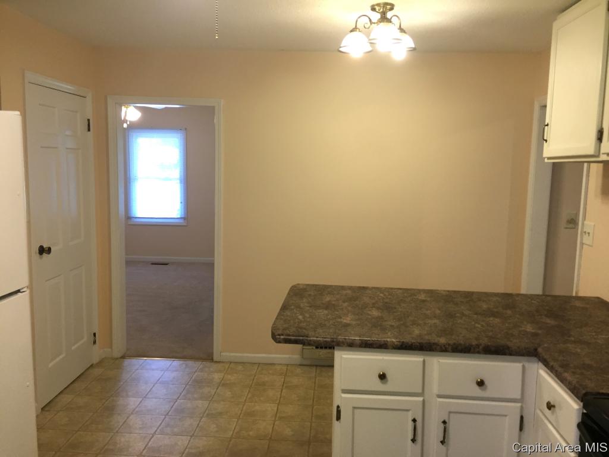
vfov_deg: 48.2
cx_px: 304
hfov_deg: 61.7
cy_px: 228
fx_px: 510
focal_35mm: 29
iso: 50
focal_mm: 4.15
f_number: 2.2
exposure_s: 1/30
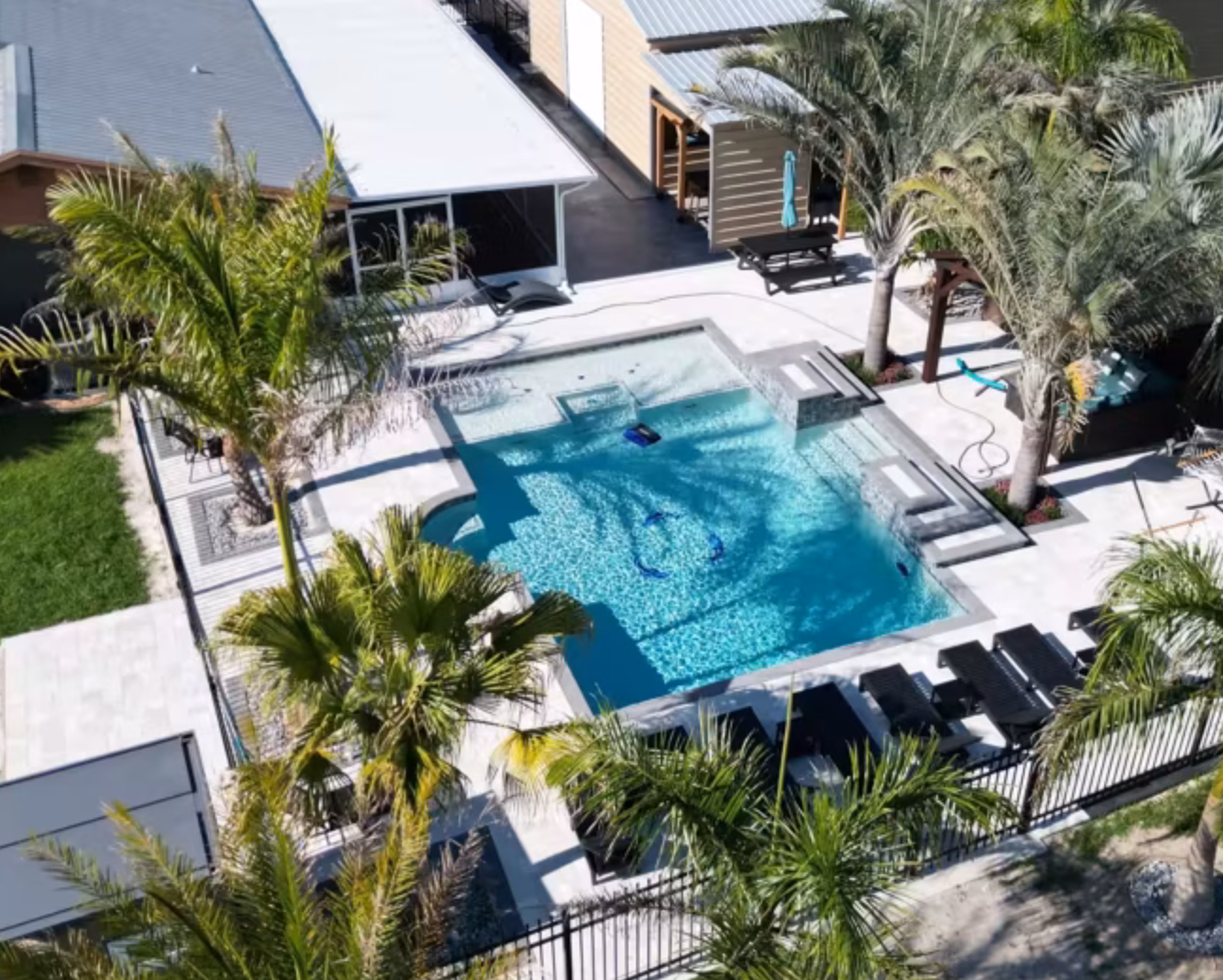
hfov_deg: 49.0
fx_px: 1340
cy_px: 495
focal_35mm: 37
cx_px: 655
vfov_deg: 40.2
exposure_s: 1/3200
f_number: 1.7
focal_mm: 6.72
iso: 150
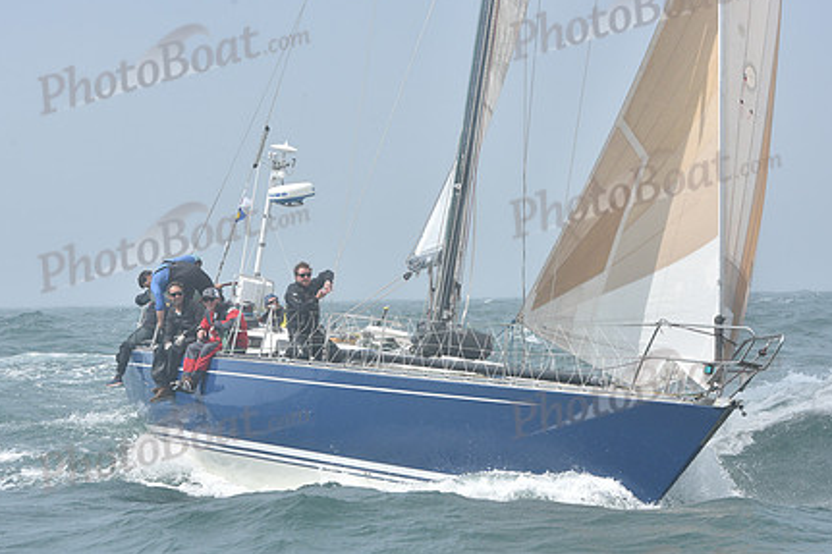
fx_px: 3049
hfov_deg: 15.5
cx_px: 411
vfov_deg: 10.4
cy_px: 316
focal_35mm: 132
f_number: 10
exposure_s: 1/800
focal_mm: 98
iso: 320
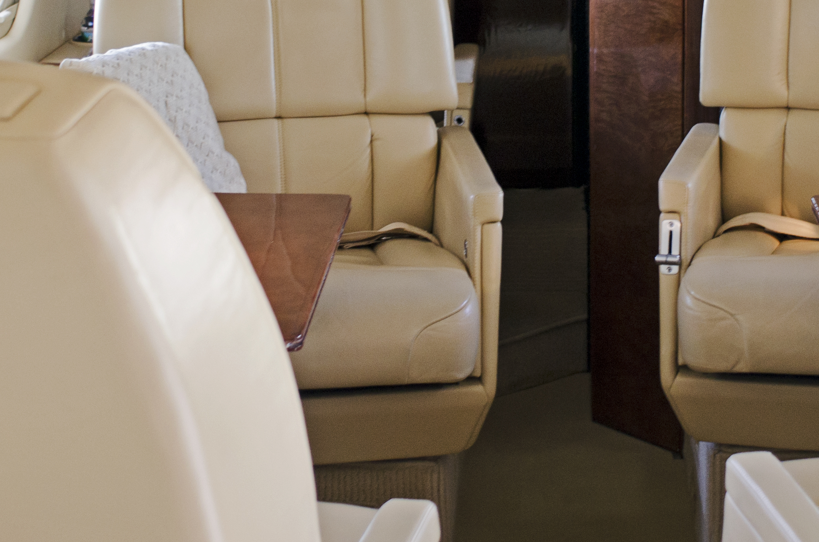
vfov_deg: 15.6
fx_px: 1952
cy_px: 47
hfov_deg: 23.6
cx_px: 515
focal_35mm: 86
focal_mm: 24
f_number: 2.8
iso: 400
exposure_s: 1/30
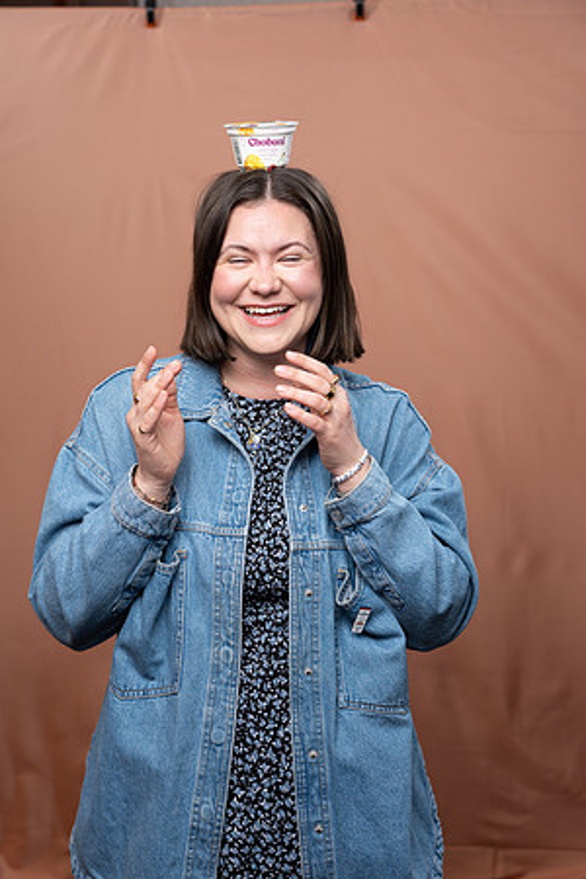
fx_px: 1318
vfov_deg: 36.9
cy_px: 440
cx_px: 293
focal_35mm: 54
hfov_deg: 25.1
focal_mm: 54
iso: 320
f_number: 4
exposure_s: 1/160
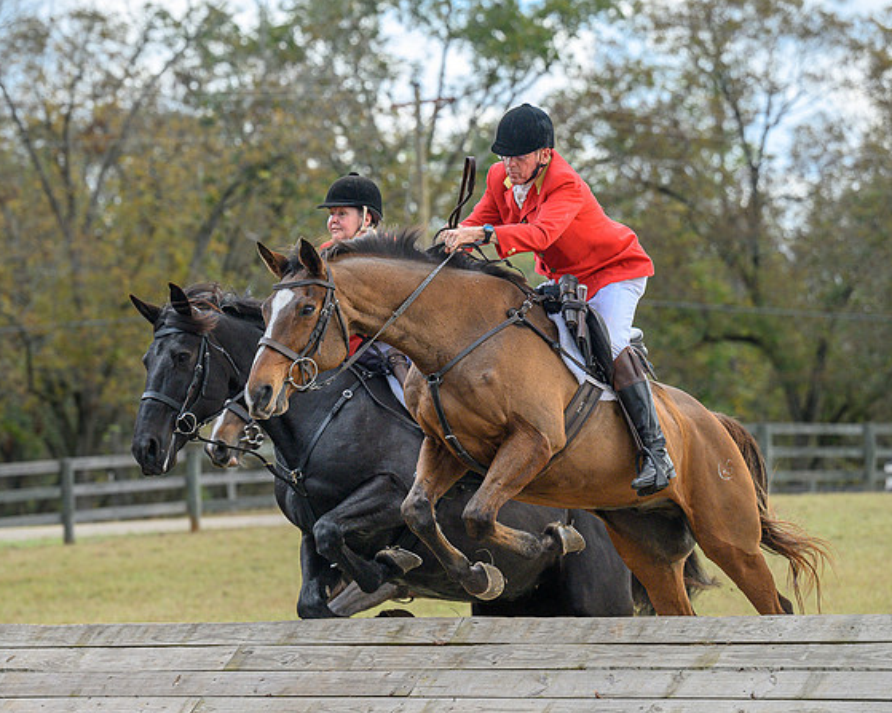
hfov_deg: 11.2
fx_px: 4540
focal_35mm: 172
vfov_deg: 9.0
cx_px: 385
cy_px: 374
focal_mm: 120
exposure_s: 1/1000
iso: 640
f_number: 3.5
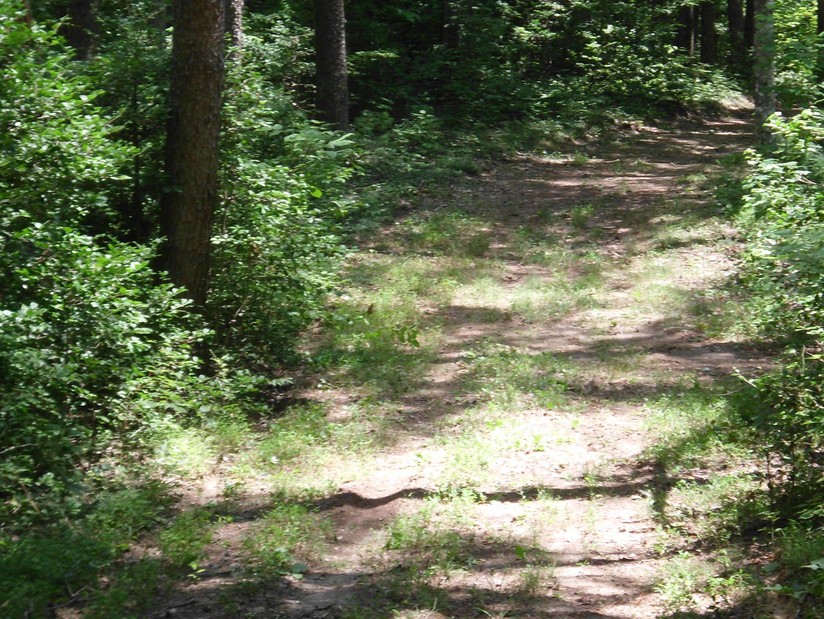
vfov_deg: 14.0
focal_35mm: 106
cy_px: 233
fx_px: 2524
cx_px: 488
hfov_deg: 18.5
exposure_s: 1/82
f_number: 4.9
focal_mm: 13.13
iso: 100
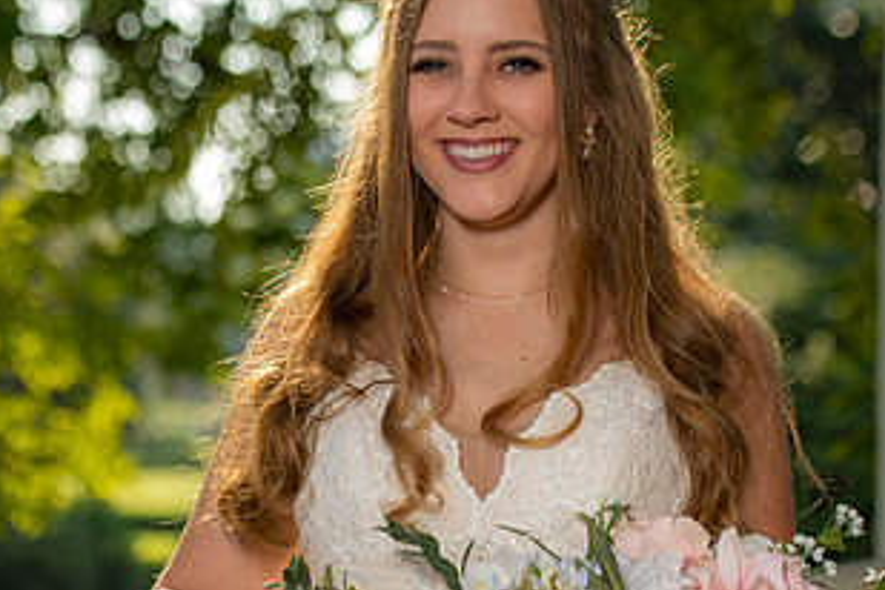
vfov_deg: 8.9
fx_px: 3786
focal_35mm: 154
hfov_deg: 13.3
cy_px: 364
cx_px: 407
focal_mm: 82
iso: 100
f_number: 4.5
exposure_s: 1/250
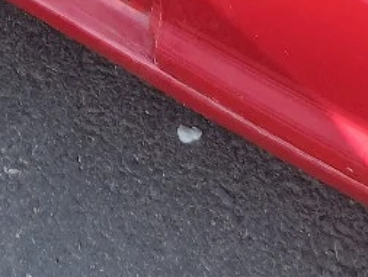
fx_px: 1457
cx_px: -156
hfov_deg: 13.7
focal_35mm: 137
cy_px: -632
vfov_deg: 8.5
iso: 32
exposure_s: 1/101
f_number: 1.8
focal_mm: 3.98
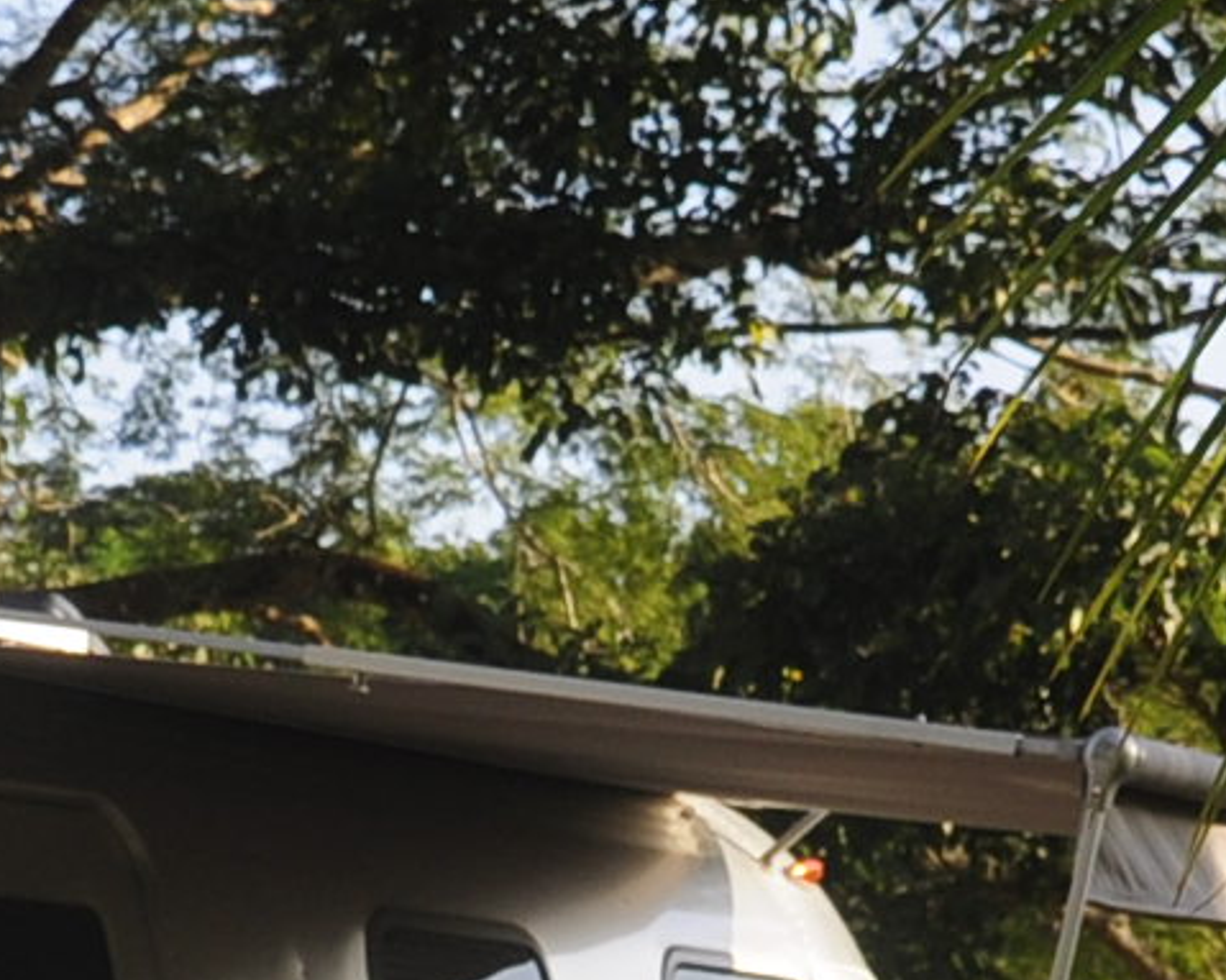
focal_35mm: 198
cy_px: 962
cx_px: 128
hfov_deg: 9.7
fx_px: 7188
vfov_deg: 7.8
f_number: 5.6
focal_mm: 21
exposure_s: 1/400
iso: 200
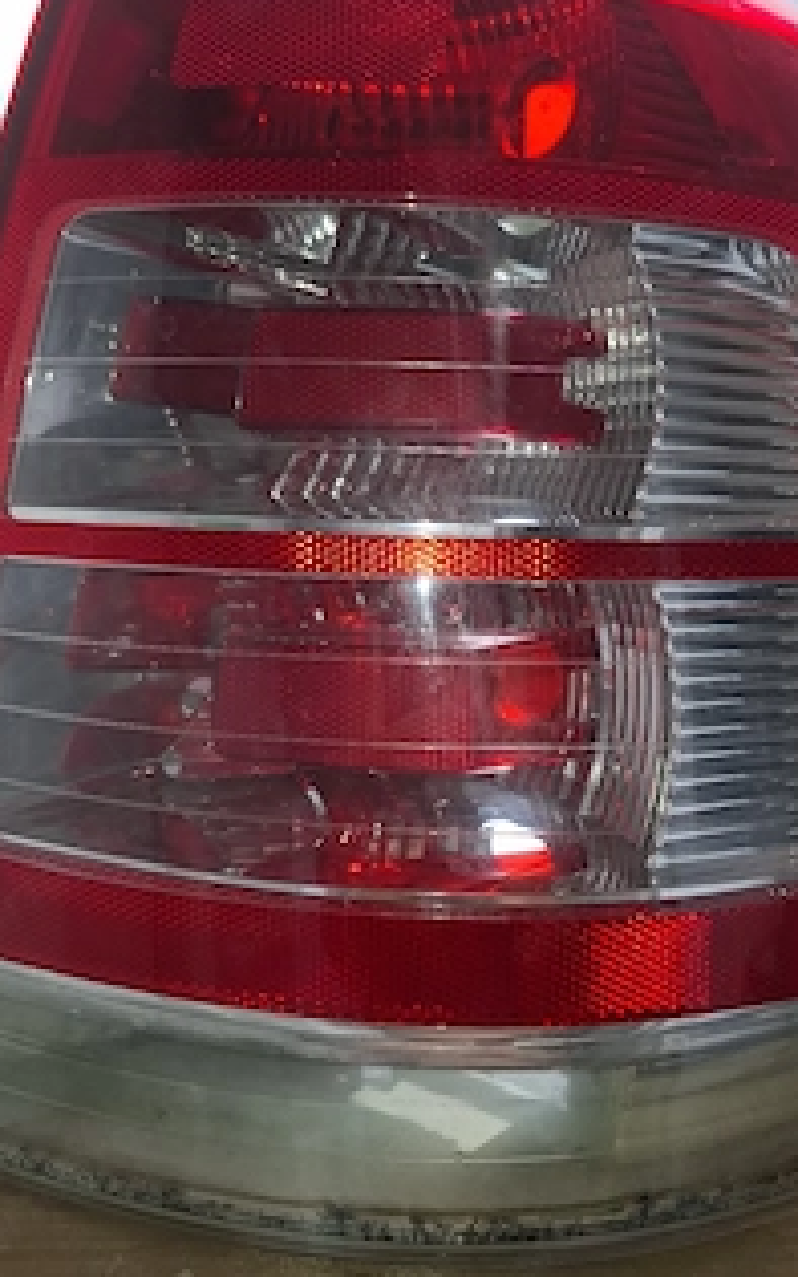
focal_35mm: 31
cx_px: 478
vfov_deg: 61.2
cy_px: 604
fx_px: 1078
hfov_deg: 40.4
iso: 50
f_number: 1.8
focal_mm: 5.54
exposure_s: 1/476
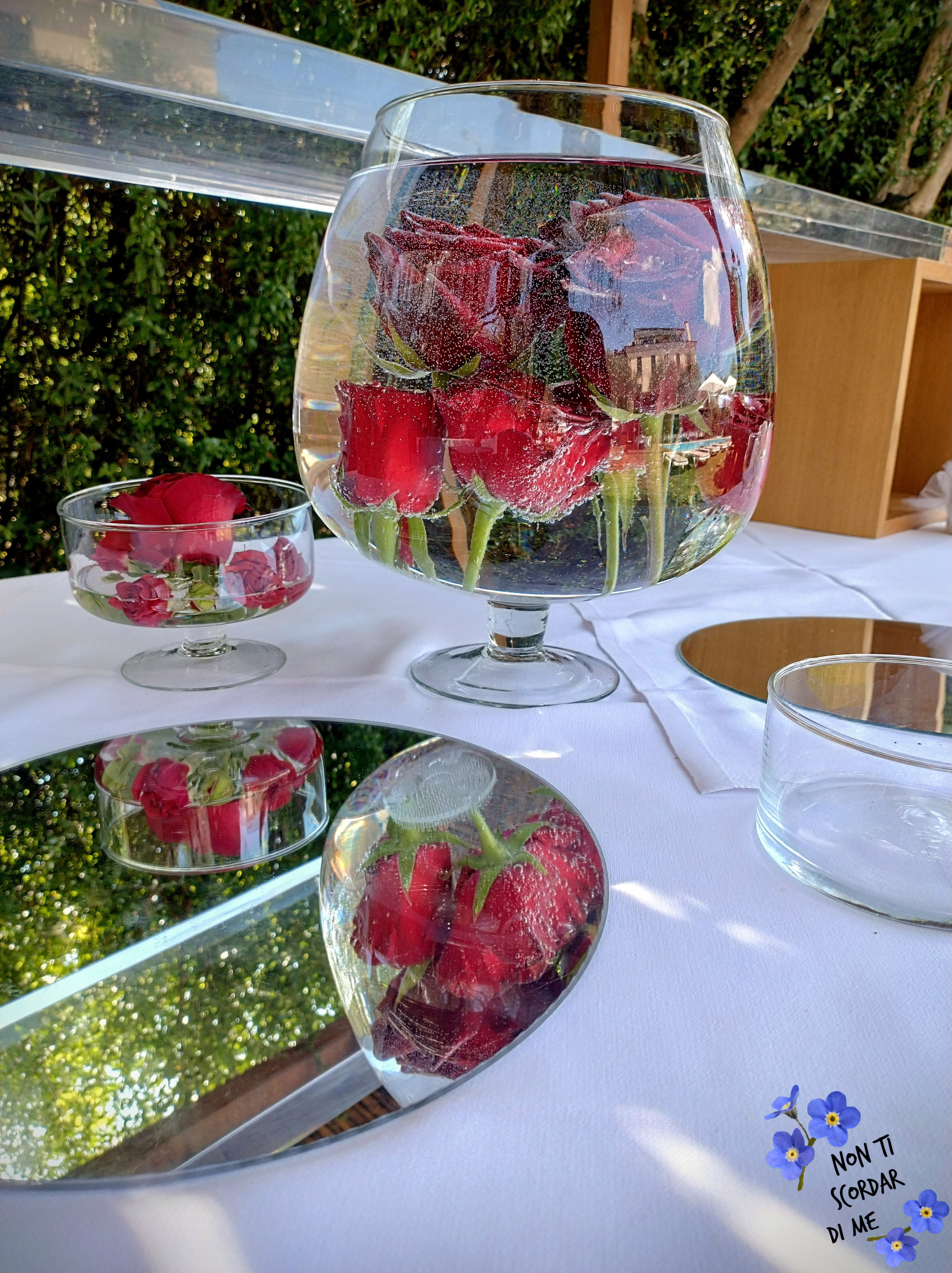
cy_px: 636
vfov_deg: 69.4
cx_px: 476
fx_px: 918
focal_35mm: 25
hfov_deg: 54.8
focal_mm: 4.71
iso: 284
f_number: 1.7
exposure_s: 1/120
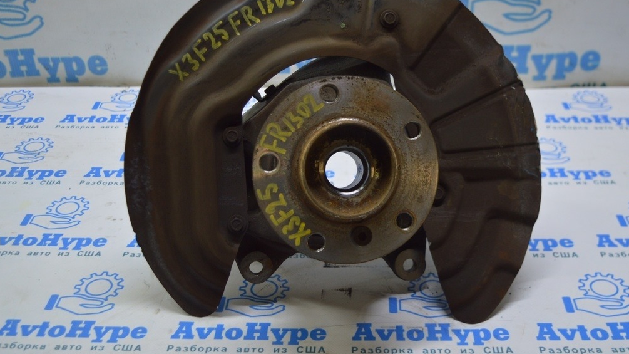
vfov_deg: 24.9
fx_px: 800
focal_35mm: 48
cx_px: 316
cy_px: 151
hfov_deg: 42.9
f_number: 4.2
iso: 400
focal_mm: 30
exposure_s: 1/60
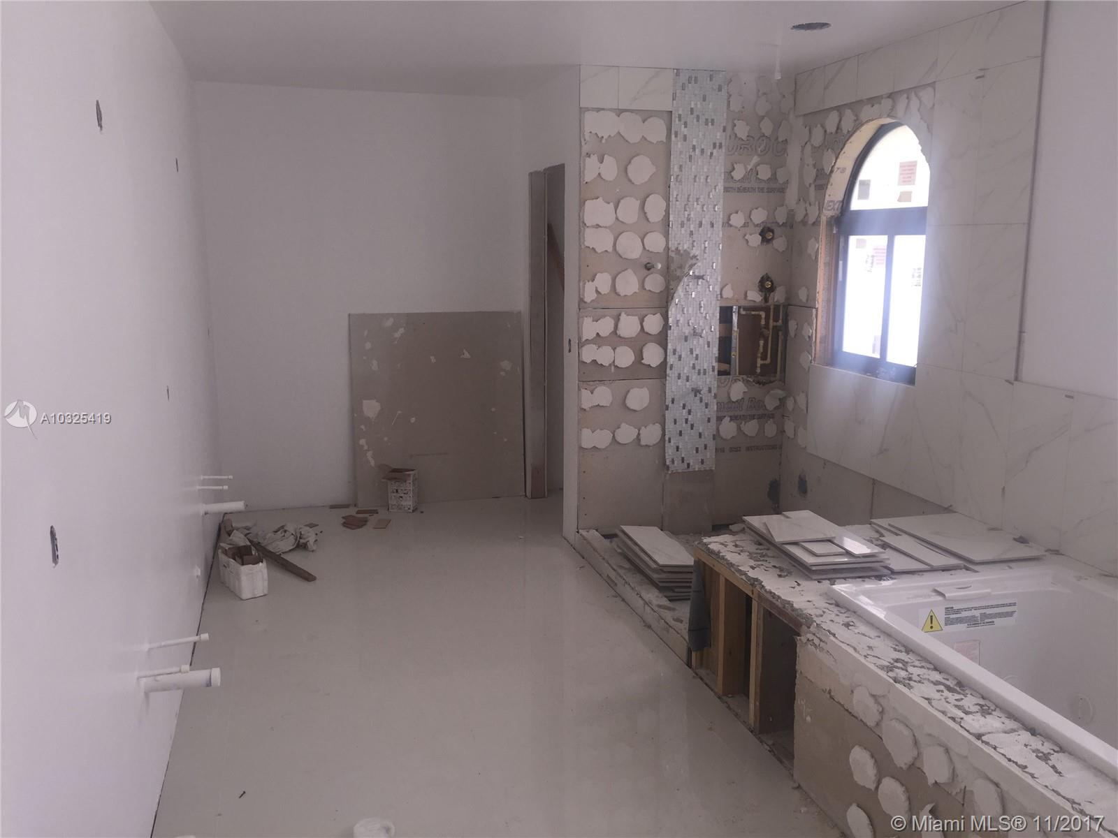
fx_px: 937
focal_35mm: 29
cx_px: 559
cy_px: 419
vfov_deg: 48.2
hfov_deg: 61.7
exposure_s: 1/39
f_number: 2.2
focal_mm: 4.15
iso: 32
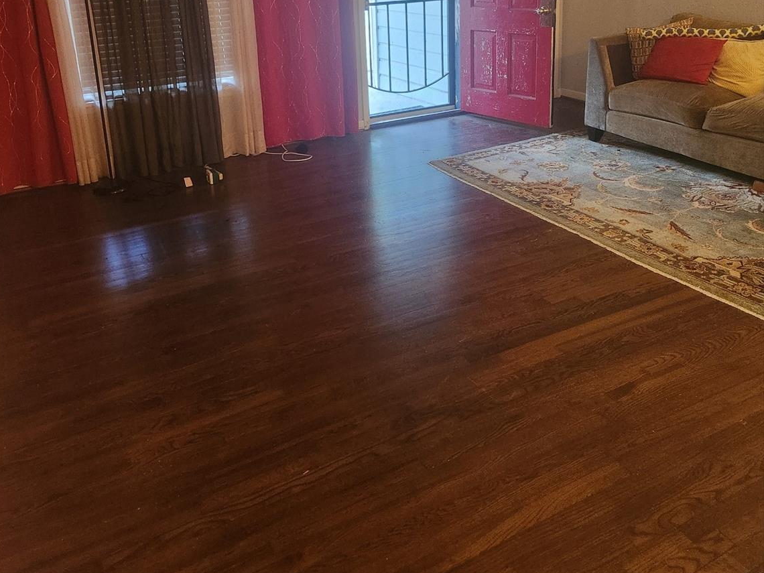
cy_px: 122
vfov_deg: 43.5
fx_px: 684
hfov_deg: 58.4
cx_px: 379
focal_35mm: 31
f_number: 1.8
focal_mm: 5.4
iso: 640
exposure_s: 1/60
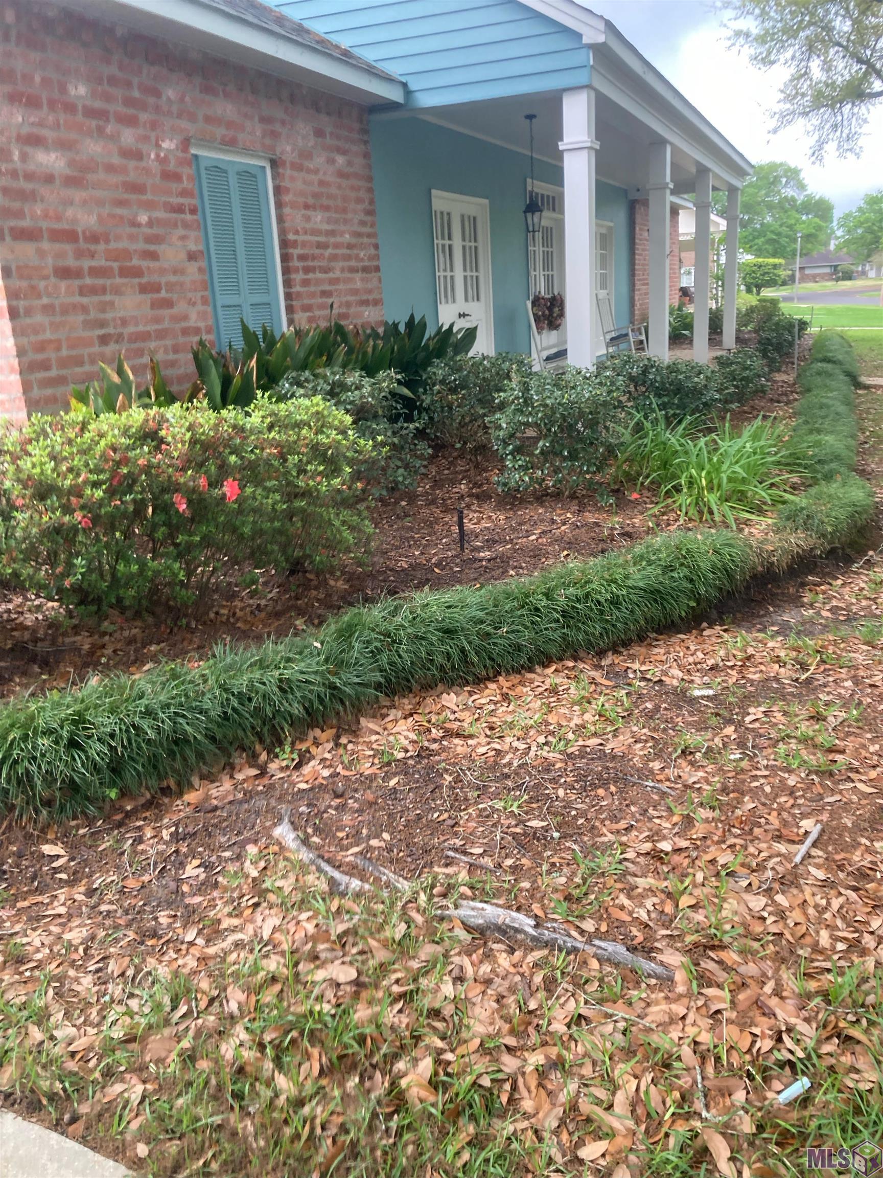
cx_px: 442
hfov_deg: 49.7
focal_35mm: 28
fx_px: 952
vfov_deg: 63.4
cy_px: 589
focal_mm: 3.99
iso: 80
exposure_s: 1/71
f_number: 1.8
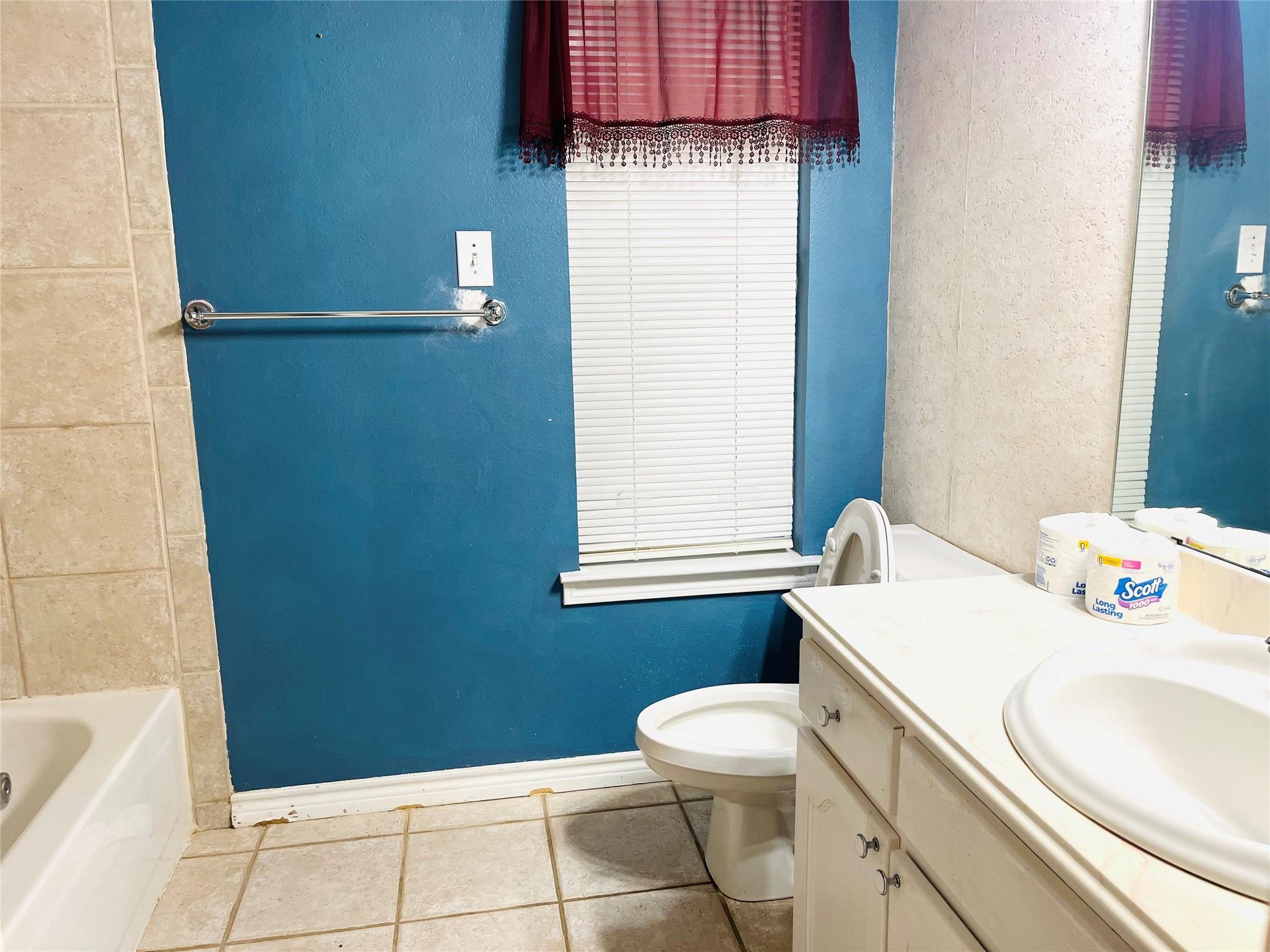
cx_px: 635
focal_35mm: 26
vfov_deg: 53.1
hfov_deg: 67.3
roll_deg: +0.8
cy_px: 476
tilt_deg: -10.9
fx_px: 954
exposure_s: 1/120
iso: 125
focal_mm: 5.1
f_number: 1.6
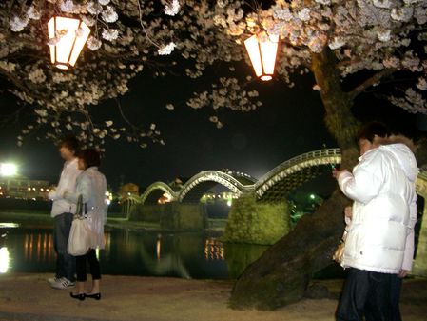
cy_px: 160
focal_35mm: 38
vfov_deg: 37.7
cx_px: 214
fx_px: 469
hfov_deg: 49.0
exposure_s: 1.6
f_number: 2.8
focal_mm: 7.9
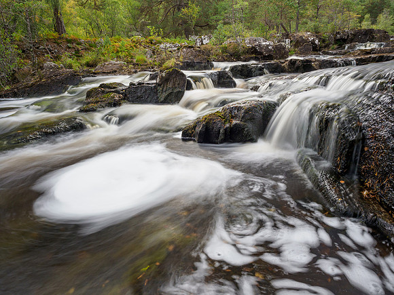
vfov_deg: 56.8
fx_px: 273
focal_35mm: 24
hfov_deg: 71.6
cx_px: 197
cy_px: 148
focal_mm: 12
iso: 200
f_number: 7.1
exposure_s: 1.6
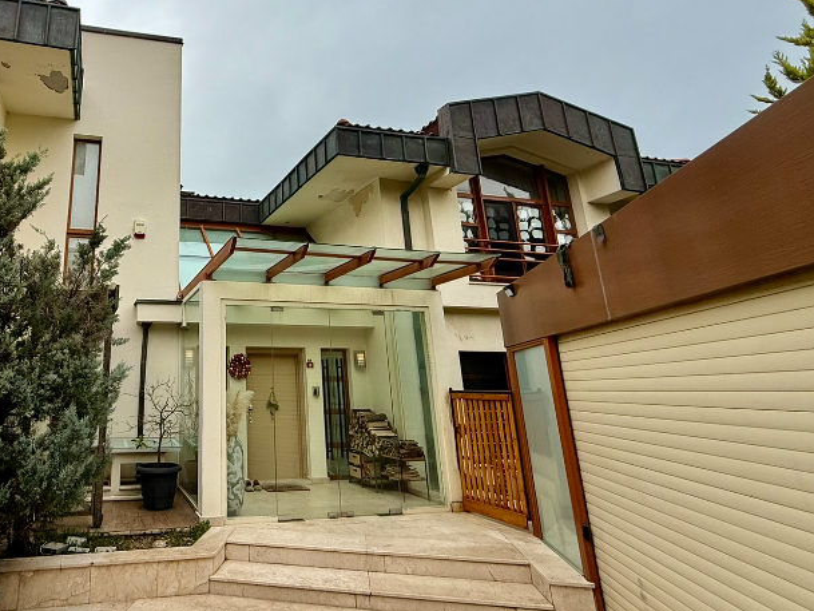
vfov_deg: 58.2
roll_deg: -0.1
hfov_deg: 69.4
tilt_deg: +17.4
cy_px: 231
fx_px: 541
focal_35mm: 23
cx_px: 211
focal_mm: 2.22
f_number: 2.2
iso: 50
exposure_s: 1/490
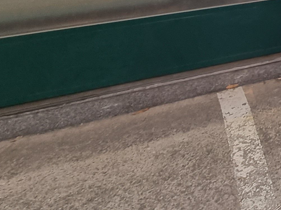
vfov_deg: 20.3
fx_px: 422
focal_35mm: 52
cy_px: -164
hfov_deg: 25.9
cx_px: 433
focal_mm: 2.2
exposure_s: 1/60
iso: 80
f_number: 2.2
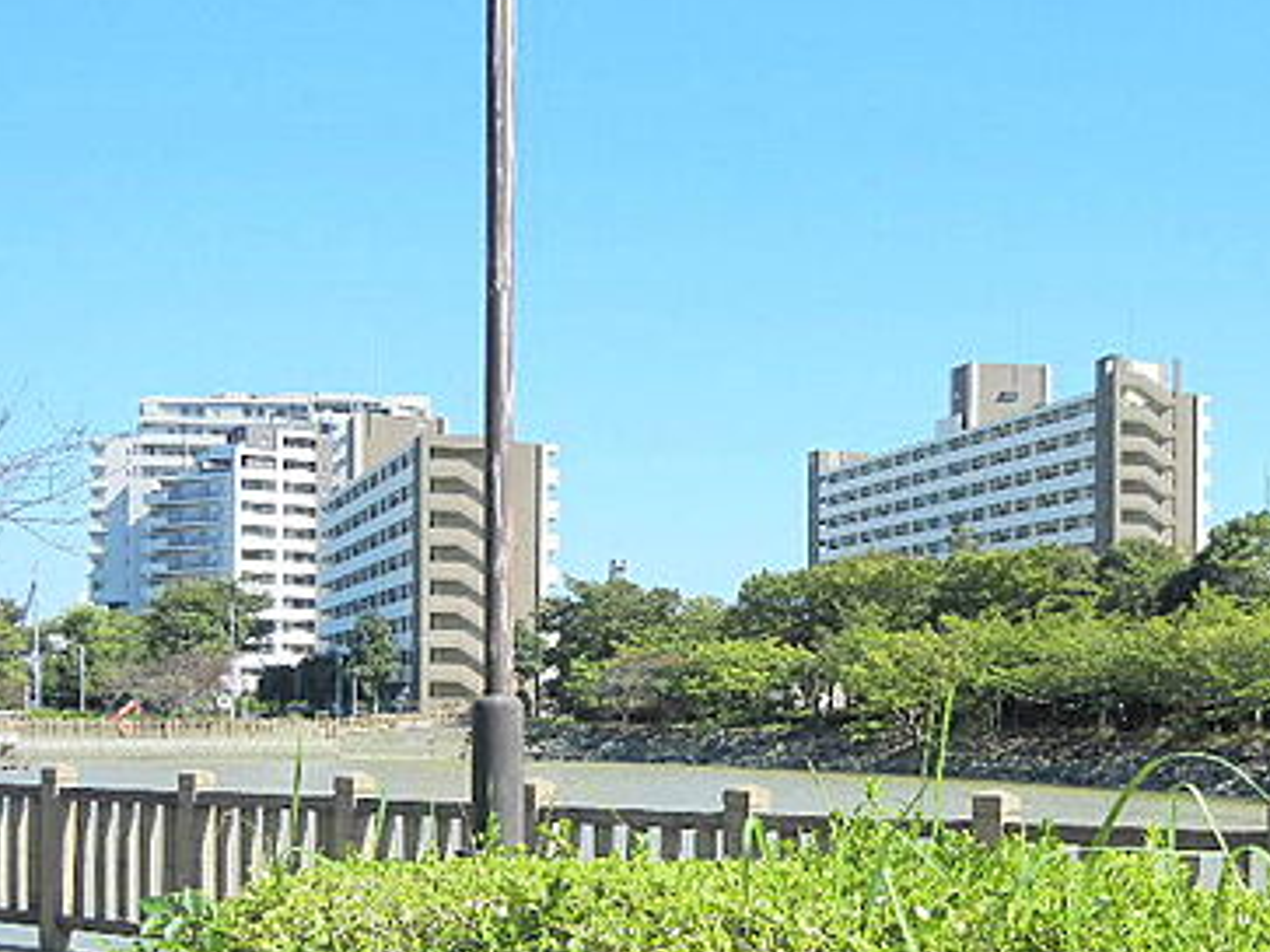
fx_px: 2201
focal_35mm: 60
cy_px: 700
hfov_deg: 32.1
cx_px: 756
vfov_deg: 24.2
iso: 160
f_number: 7.2
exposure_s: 1/292
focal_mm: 6.2
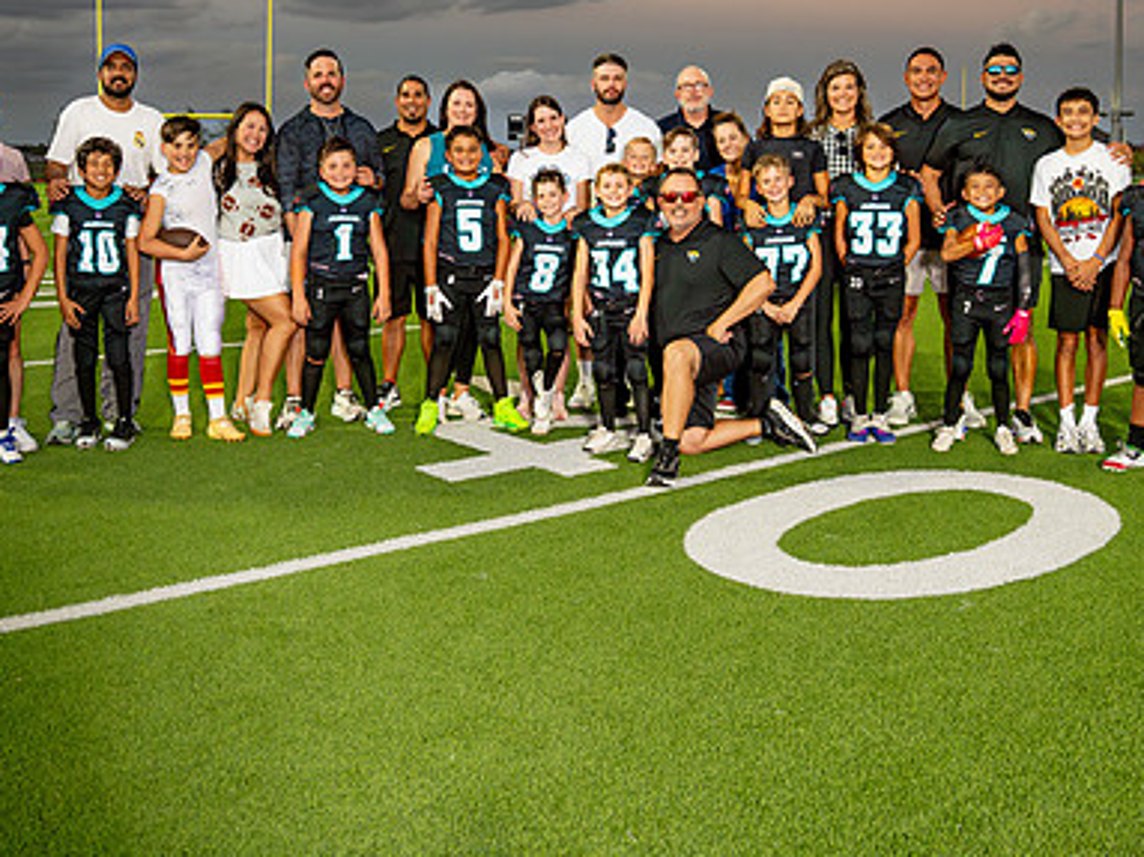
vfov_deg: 37.1
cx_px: 545
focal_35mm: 38
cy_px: 247
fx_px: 1255
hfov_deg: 49.0
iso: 160
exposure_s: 1/400
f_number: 3.2
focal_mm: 24
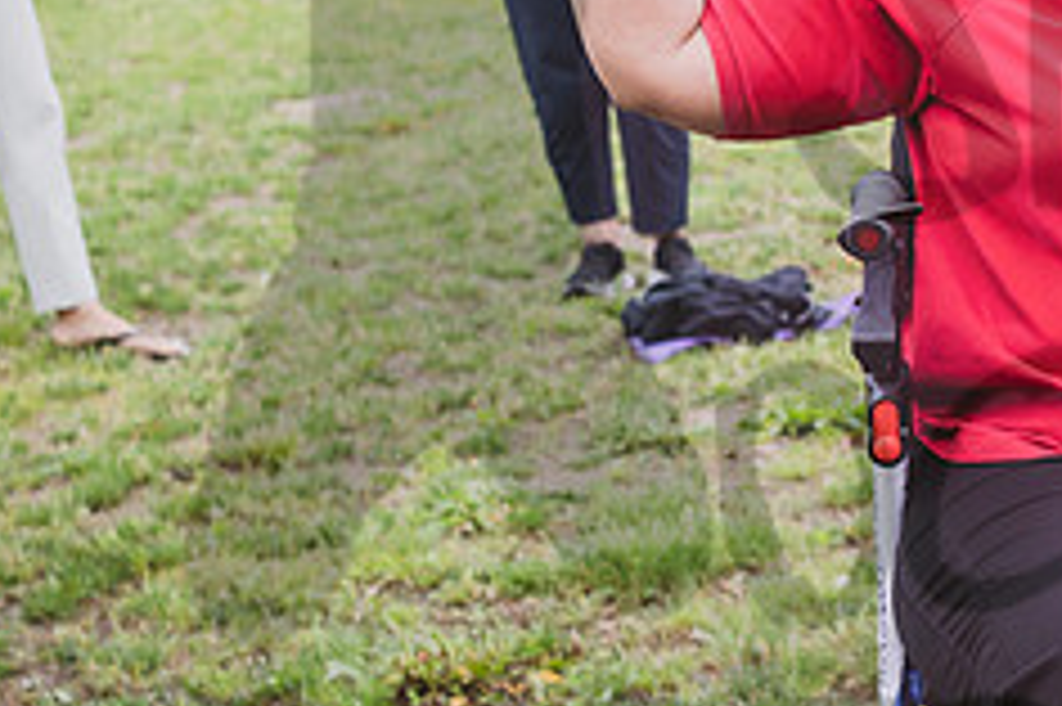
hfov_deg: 18.7
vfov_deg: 13.0
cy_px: 142
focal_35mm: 105
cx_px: 1178
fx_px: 3095
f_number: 4
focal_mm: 35
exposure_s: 1/250
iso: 400
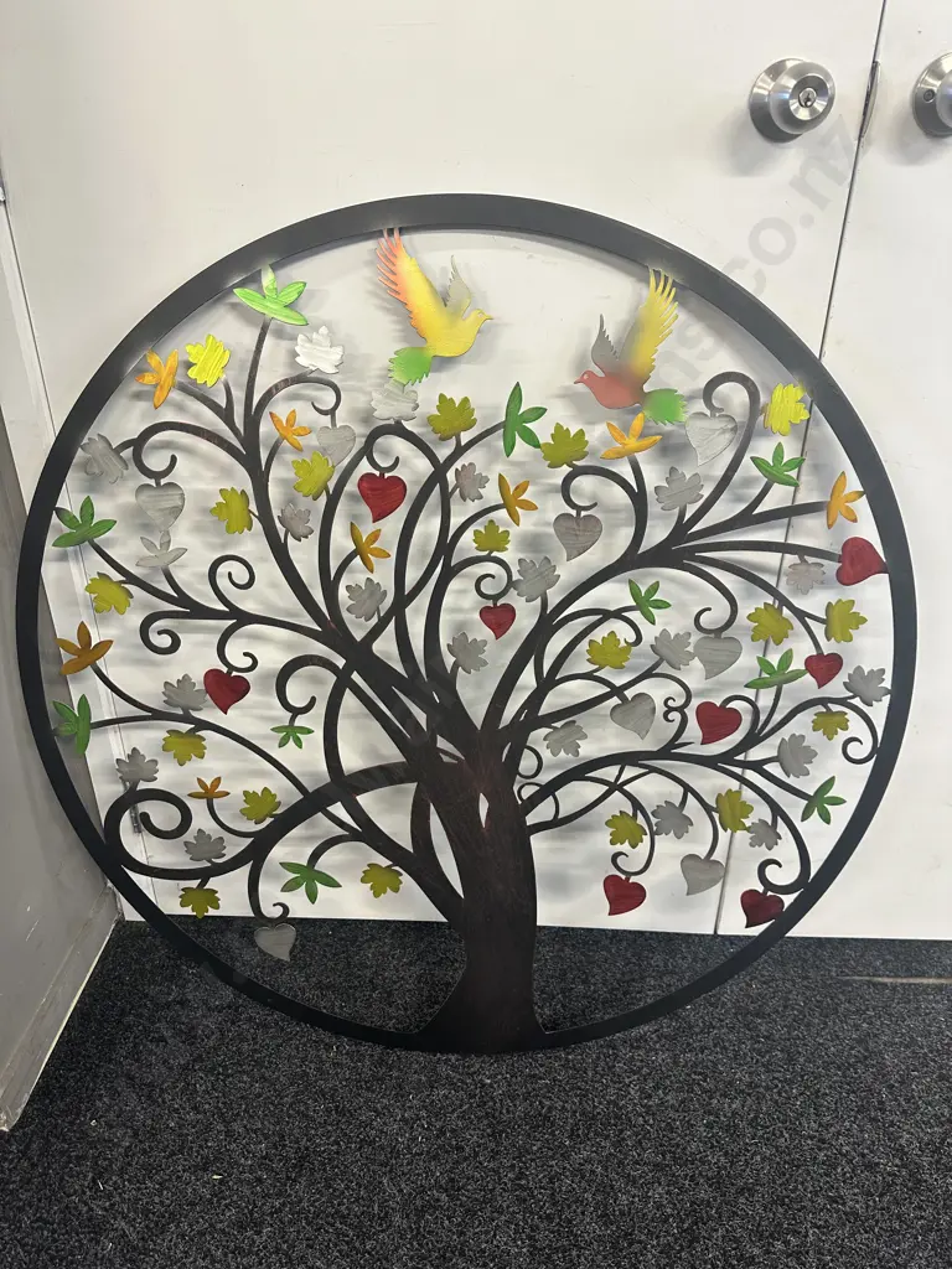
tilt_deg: -28.7
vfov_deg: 71.6
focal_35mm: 24
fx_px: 880
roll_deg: -1.1
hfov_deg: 56.8
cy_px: 634
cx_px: 476
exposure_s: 1/50
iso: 160
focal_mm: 6.86
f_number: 1.78
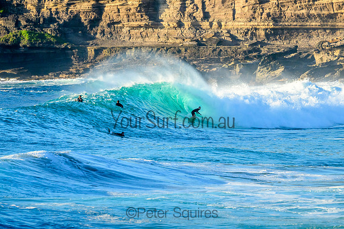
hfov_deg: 3.8
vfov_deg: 2.5
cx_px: 190
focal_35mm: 549
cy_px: 112
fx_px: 5250
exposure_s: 1/2000
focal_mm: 400
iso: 1250
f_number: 9
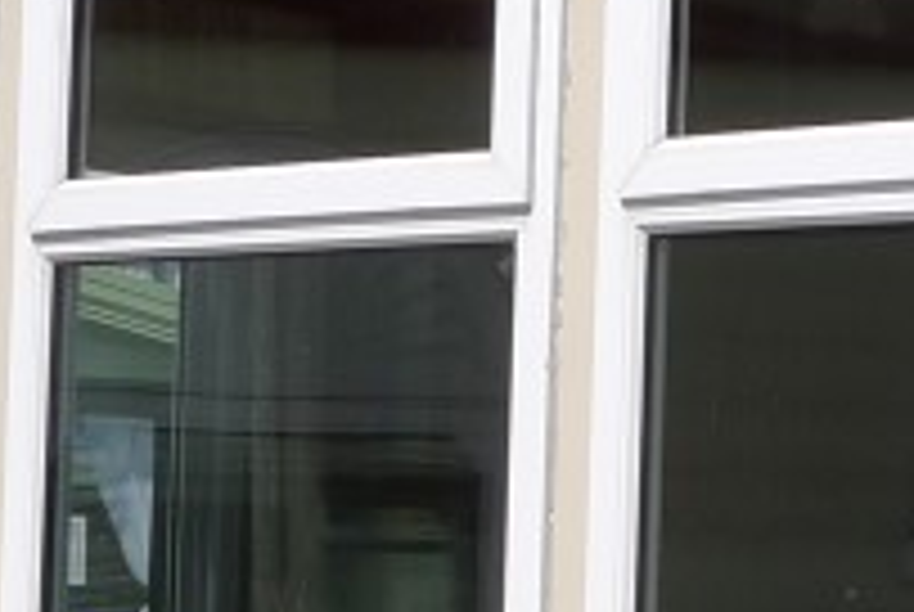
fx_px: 3458
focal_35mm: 136
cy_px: 508
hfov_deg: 14.4
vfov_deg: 10.1
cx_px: 1209
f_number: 4.5
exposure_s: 1/1000
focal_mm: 5.1
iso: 80
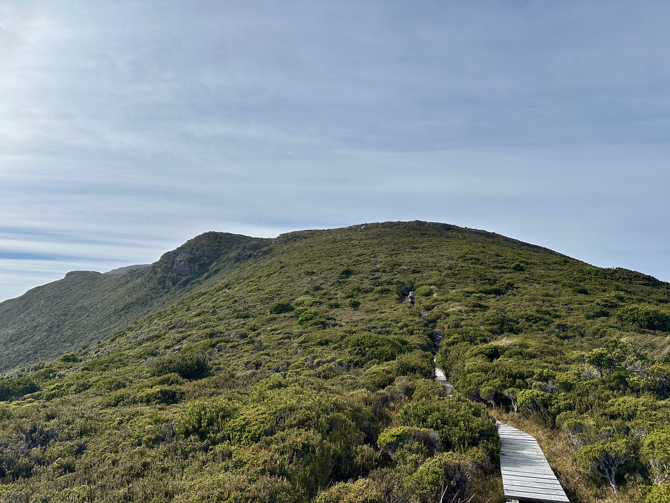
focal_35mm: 24
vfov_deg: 56.8
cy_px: 252
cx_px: 335
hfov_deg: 71.6
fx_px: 465
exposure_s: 1/8929
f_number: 1.78
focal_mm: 6.86
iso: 80
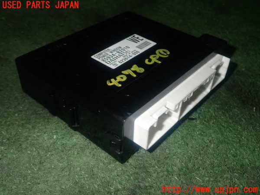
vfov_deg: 37.7
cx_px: 130
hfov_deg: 49.0
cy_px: 98
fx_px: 285
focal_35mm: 38
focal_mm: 6.83
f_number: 8
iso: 200
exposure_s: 1/40
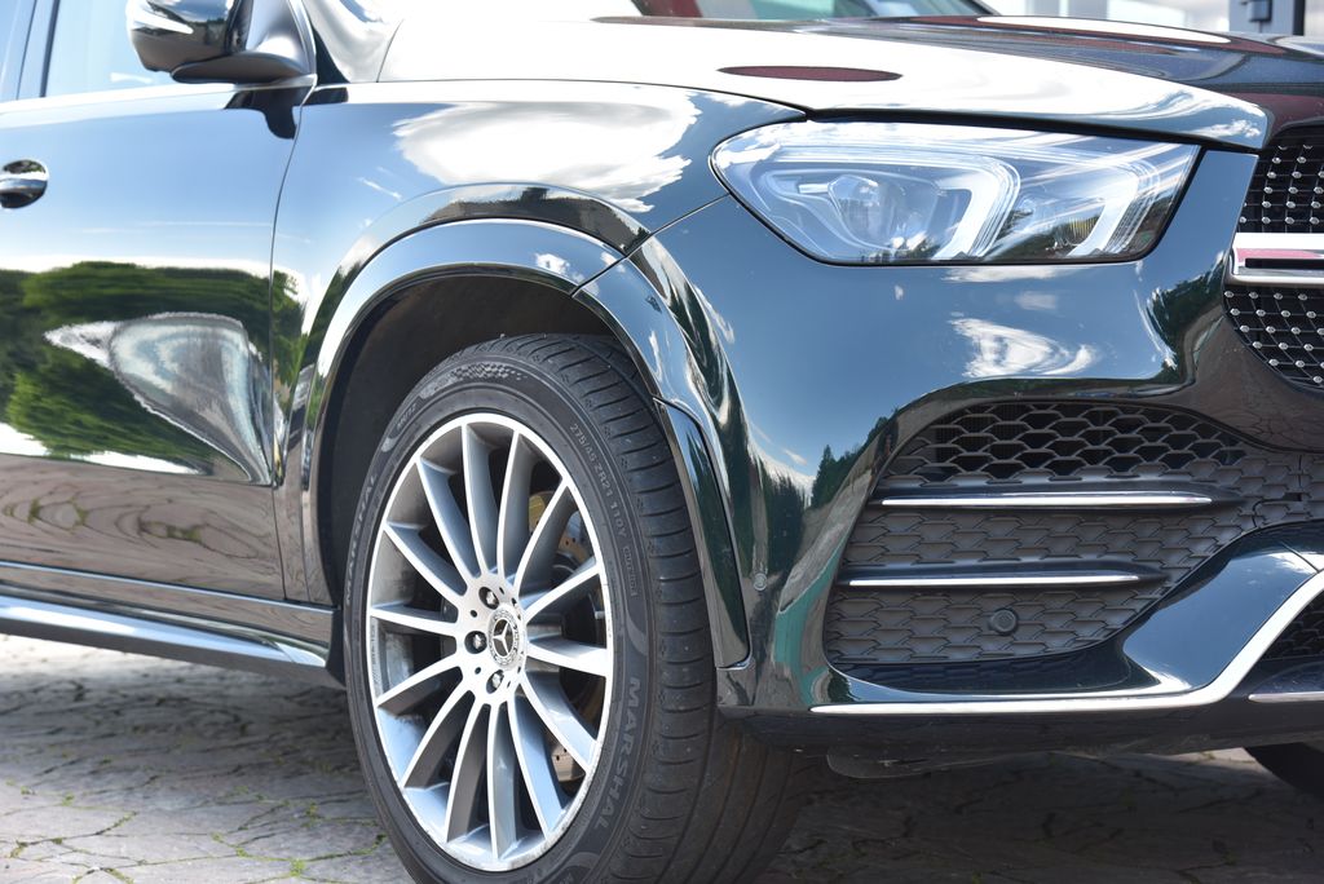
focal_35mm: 66
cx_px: 662
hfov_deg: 30.5
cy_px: 442
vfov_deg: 20.6
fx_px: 2429
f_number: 5.6
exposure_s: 1/125
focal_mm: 66
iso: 500
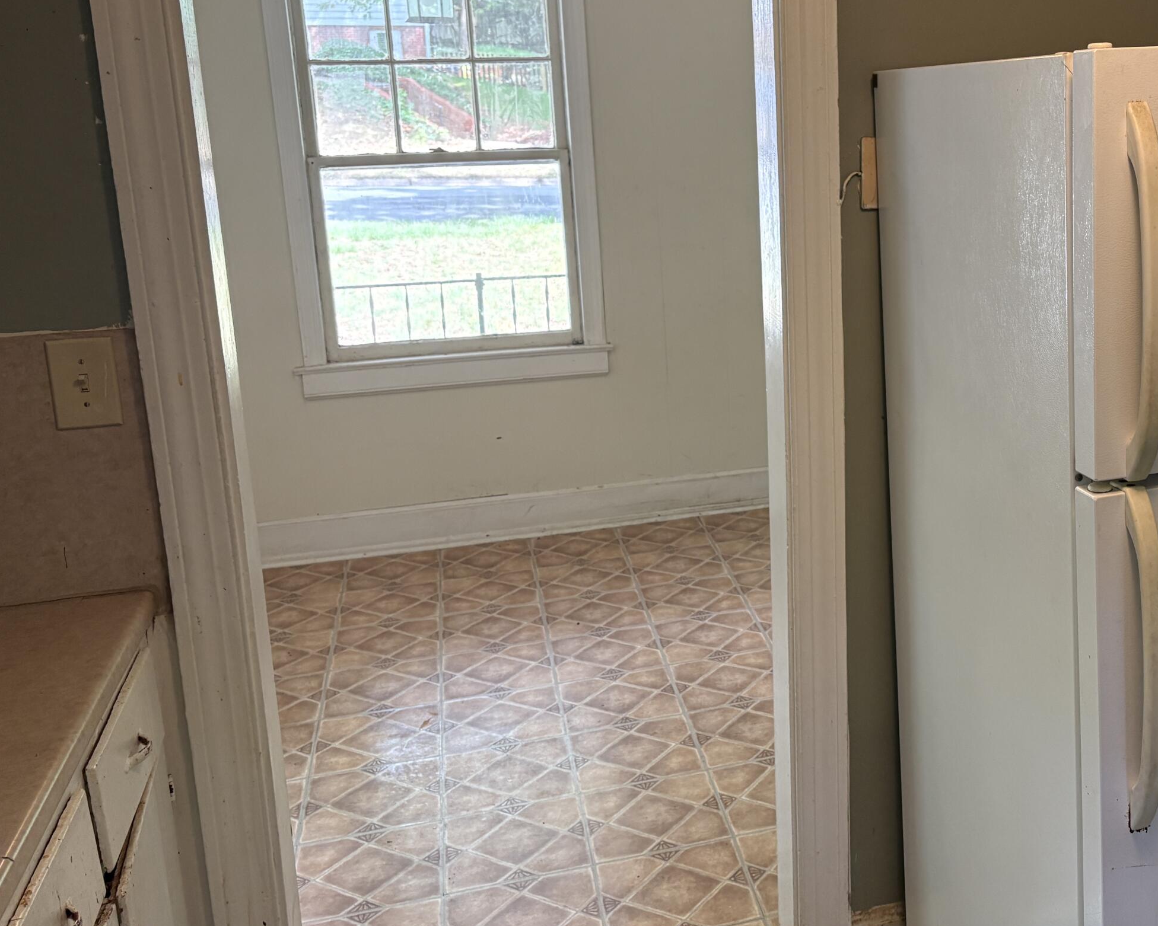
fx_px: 1337
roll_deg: +1.6
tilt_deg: -13.4
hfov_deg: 45.0
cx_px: 886
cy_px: 349
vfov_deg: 38.0
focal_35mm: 39
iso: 160
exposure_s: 1/60
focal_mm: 5.96
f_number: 1.6
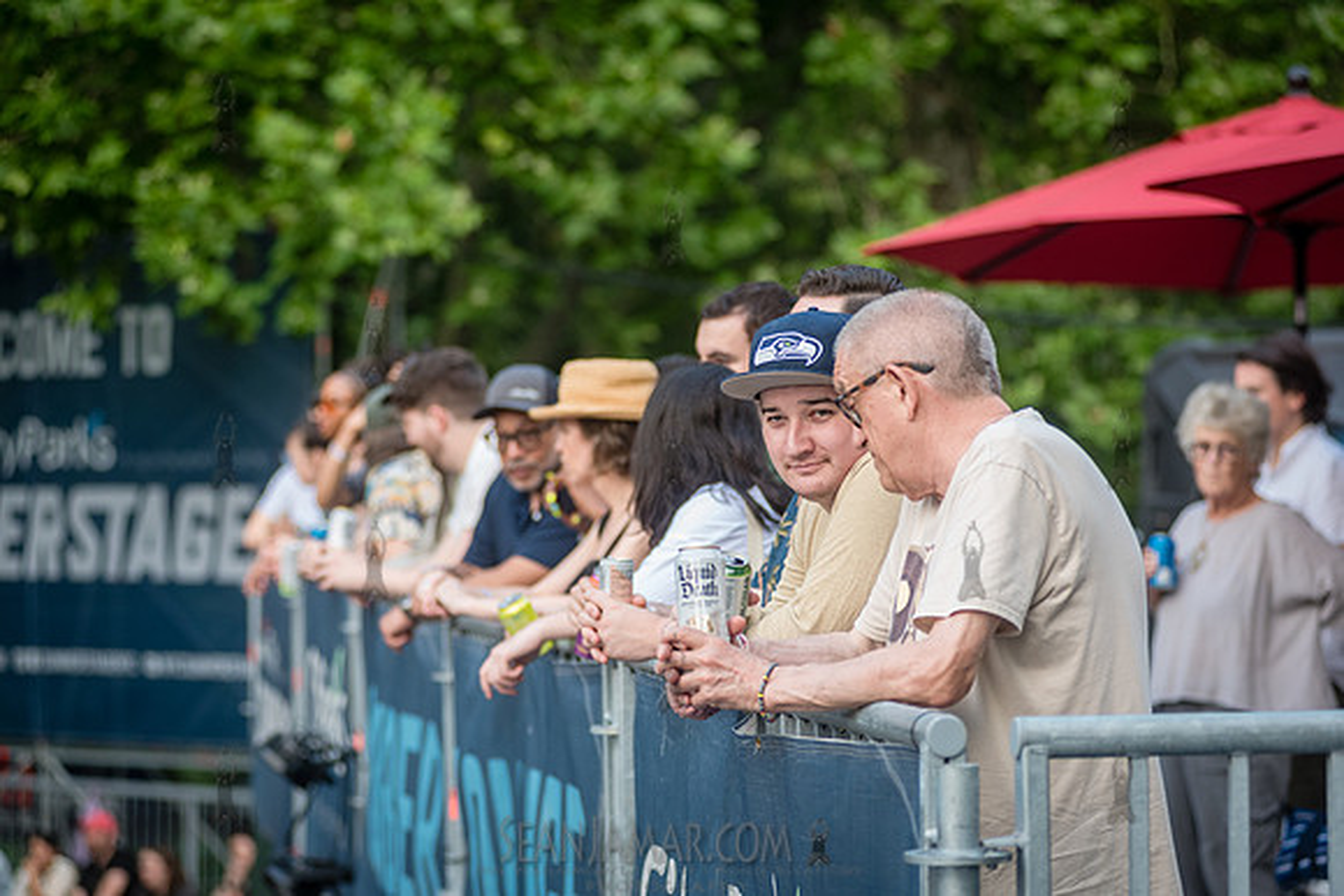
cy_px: 448
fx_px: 4182
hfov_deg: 18.3
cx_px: 672
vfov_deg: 12.2
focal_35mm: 112
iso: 800
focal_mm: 112
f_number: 3.2
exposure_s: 1/320
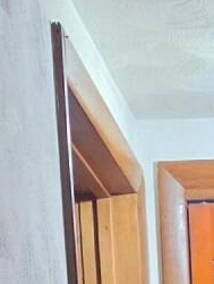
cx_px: 298
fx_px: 1505
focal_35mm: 183
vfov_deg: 9.3
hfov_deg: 8.0
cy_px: 757
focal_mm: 6.5
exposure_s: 1/120
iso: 640
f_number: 1.4
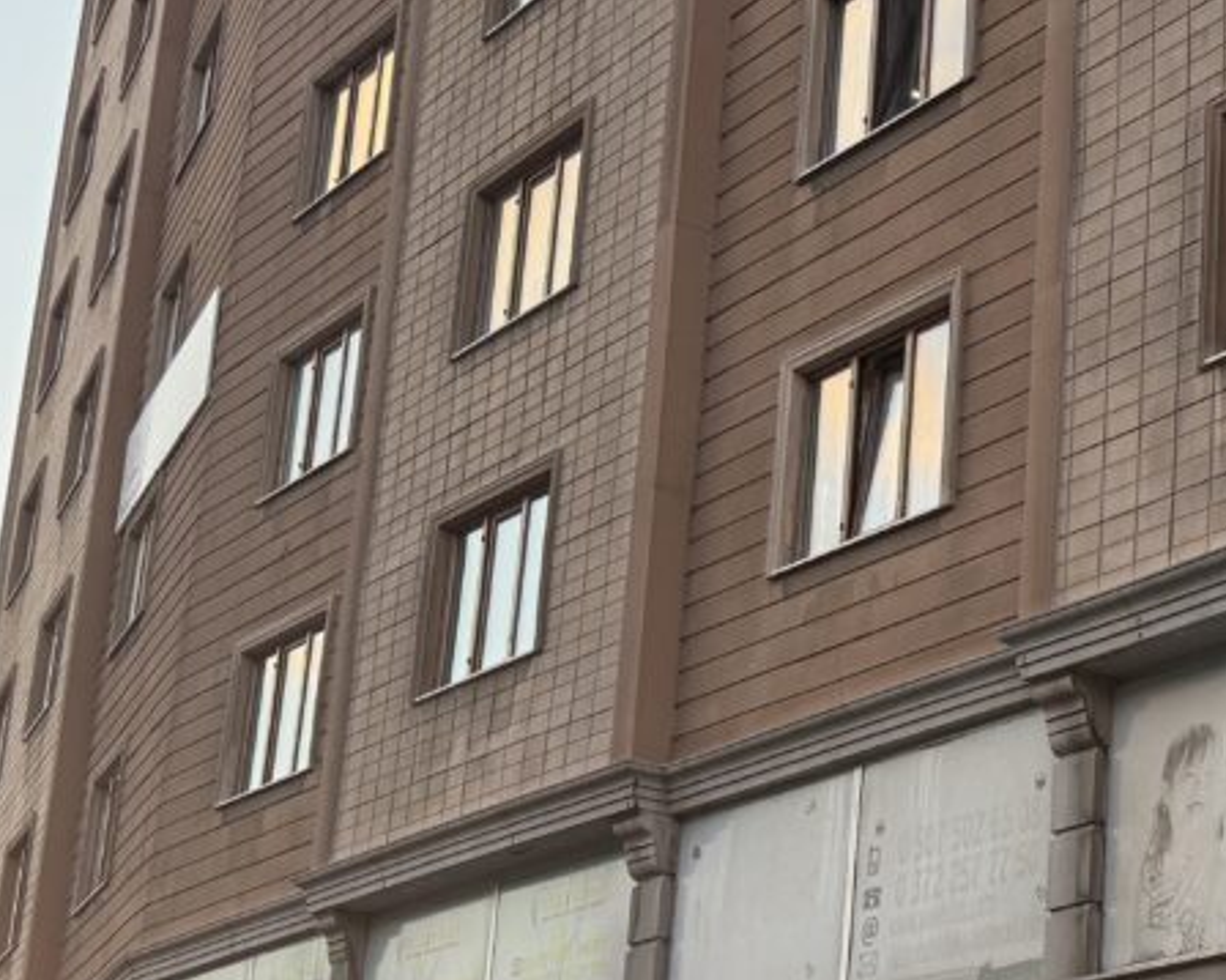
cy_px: 917
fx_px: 2430
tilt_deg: +12.8
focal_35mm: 67
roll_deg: -1.1
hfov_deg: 25.7
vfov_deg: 22.2
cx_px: 1423
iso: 100
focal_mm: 6.76
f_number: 1.78
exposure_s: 1/397
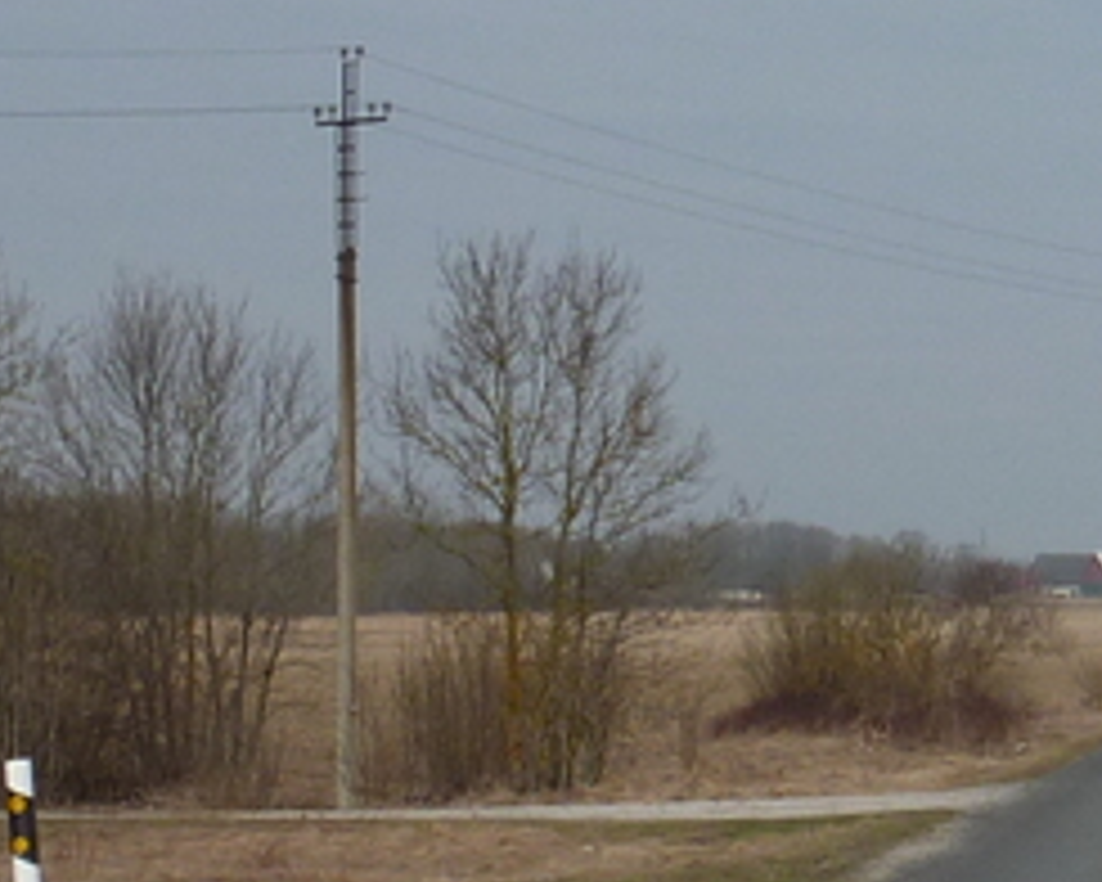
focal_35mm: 177
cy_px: 414
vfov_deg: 8.7
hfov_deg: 10.7
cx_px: 1394
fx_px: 5773
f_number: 5
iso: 80
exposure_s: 1/500
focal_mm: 6.1
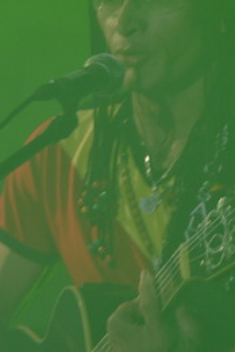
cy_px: 181
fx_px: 3759
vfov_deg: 5.3
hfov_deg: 3.6
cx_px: 147
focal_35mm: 385
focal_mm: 135
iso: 1600
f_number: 9
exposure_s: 1/40
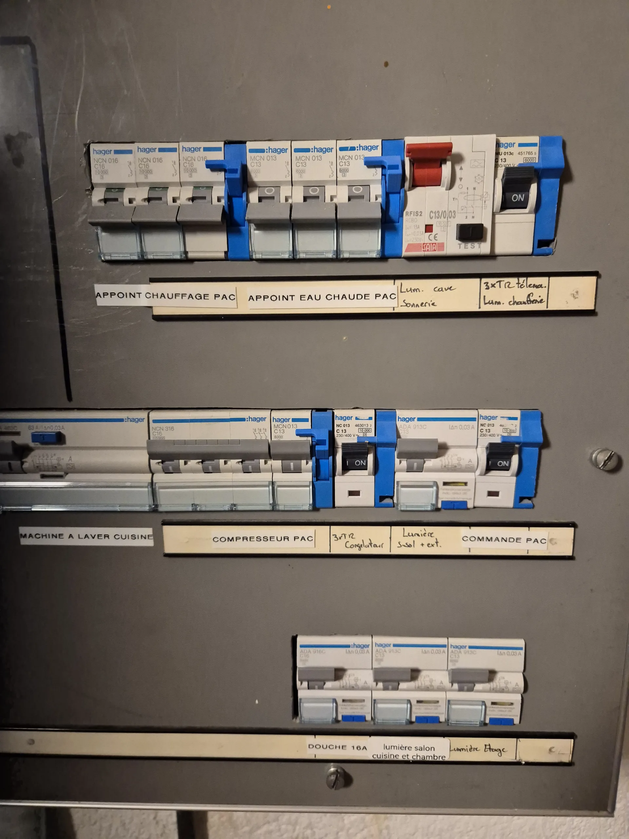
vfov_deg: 73.9
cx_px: 314
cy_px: 420
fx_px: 557
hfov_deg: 58.9
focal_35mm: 23
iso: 400
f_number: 1.8
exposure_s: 1/100
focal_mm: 5.4
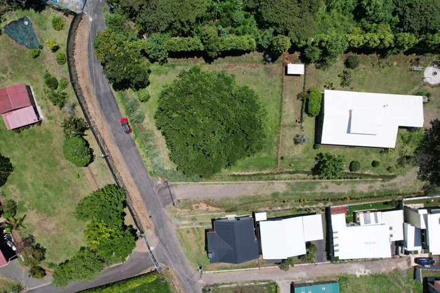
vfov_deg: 57.2
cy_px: 146
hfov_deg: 78.6
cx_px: 220
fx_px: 269
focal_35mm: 22
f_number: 2.8
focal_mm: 8.38
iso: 200
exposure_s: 1/3200
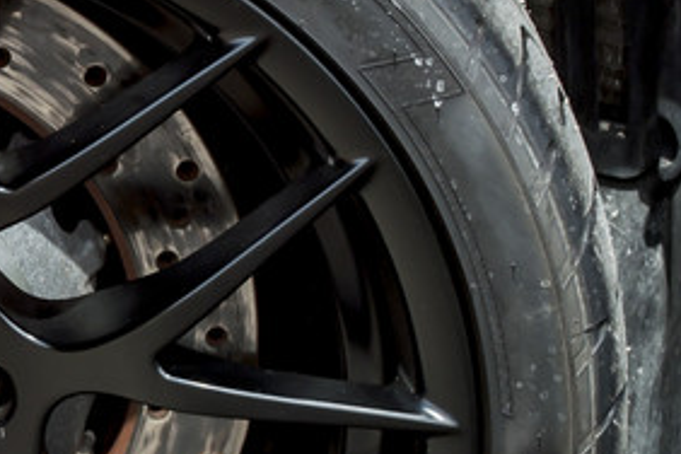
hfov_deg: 3.9
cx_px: -280
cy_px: 336
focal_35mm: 533
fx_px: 10082
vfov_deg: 2.6
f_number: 10
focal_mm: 125
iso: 100
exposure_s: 1/100
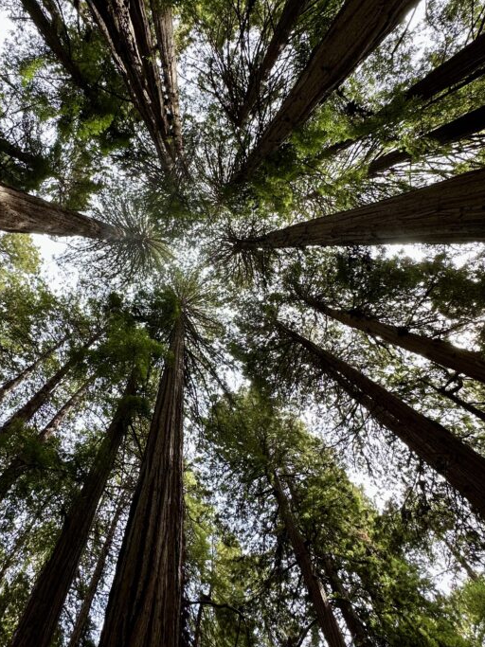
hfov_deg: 62.7
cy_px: 287
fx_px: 392
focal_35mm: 21
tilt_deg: +84.9
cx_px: 187
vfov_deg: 78.7
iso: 50
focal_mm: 2.22
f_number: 2.2
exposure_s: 1/99
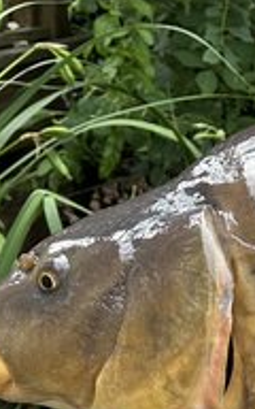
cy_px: 158
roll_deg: -1.2
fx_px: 1179
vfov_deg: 19.6
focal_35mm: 106
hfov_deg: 10.3
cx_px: 654
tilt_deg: -10.7
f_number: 1.78
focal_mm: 6.86
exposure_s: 1/409
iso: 80
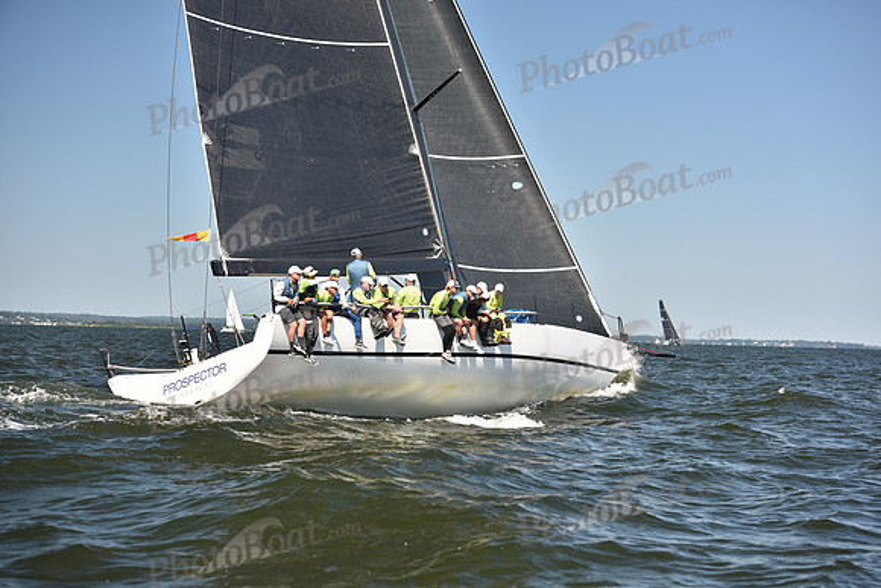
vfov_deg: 19.5
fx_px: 1713
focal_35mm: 70
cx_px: 440
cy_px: 294
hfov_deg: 28.8
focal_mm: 70
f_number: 4.5
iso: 250
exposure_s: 1/800
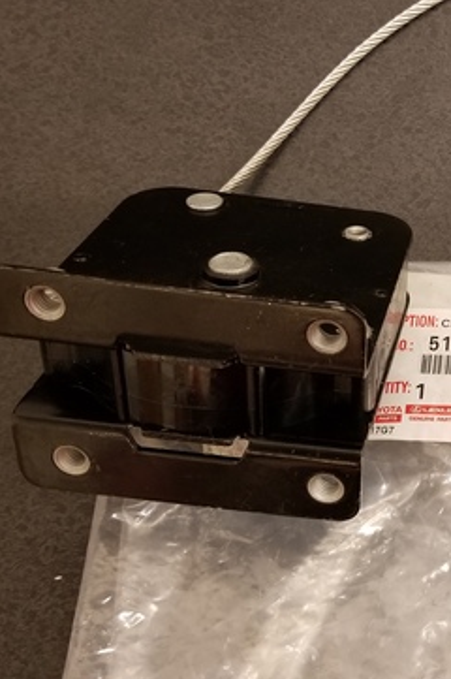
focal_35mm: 48
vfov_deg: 41.1
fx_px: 904
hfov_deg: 25.5
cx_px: 522
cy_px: 318
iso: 250
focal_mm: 4.3
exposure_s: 1/30
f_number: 1.7
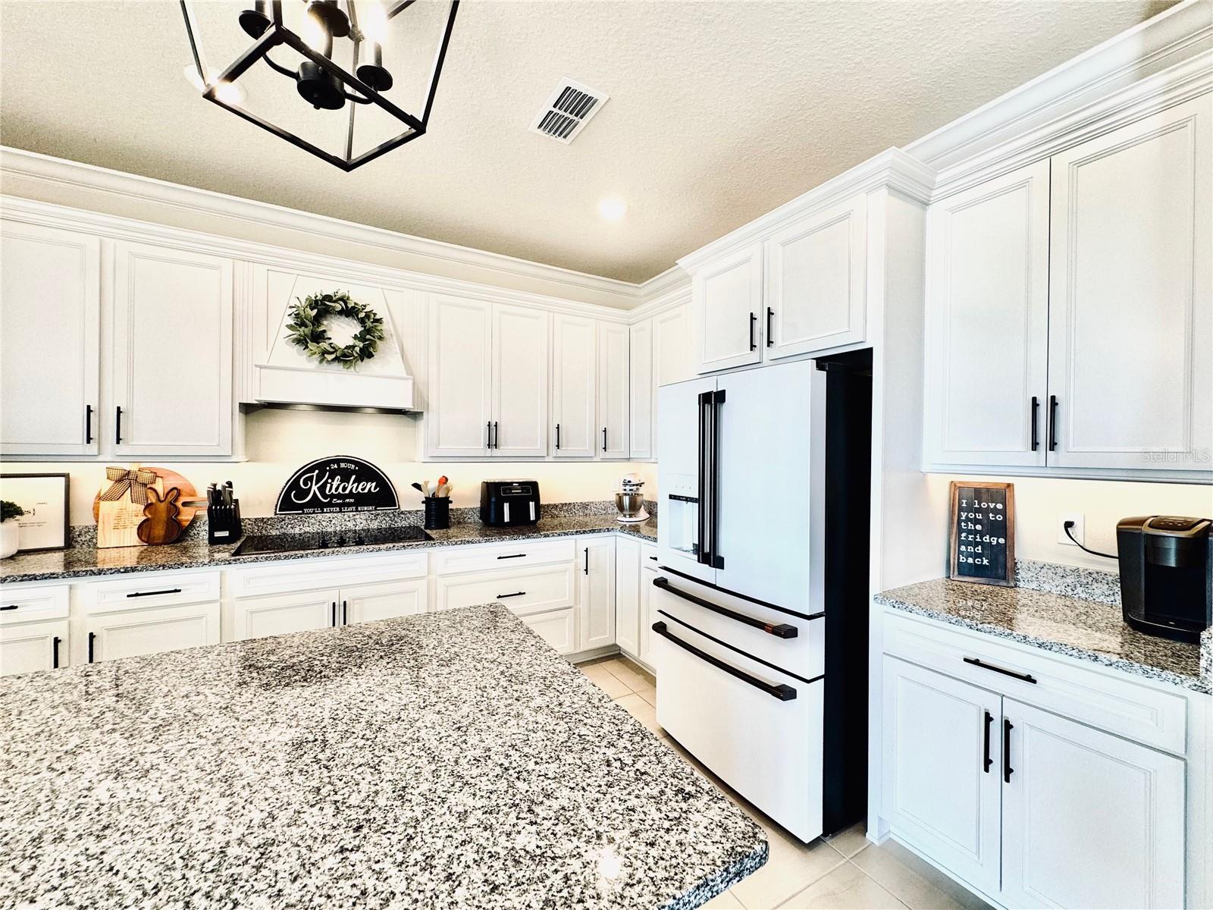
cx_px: 606
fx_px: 491
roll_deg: -0.9
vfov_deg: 85.7
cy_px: 455
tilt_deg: -1.5
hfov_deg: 102.1
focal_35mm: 14
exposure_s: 1/120
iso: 100
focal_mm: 2.22
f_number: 2.2
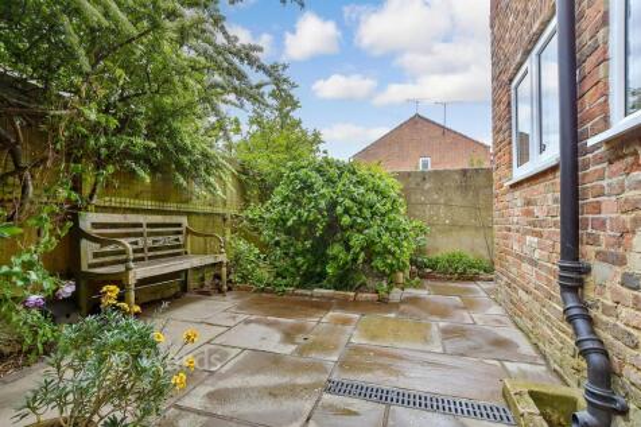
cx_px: 320
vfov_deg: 77.3
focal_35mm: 15
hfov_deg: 100.4
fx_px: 267
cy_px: 214
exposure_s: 1/100
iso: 160
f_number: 8
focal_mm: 10
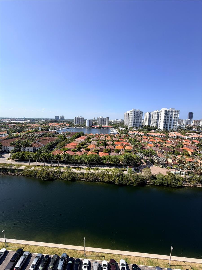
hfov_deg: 85.7
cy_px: 135
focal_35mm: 14
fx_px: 109
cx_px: 101
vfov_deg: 102.1
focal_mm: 2.22
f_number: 2.2
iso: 20
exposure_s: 1/970
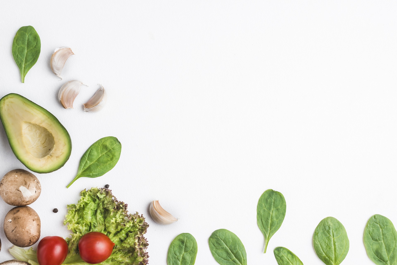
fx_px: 551
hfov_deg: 39.6
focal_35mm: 50
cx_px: 198
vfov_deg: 27.0
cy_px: 132
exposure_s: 1/160
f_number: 9
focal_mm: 50
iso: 250
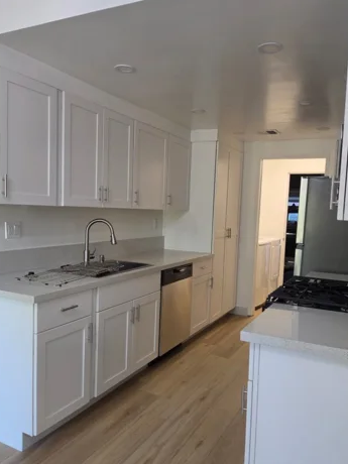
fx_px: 375
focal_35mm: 28
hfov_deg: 49.7
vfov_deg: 63.4
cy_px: 242
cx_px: 181
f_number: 1.4
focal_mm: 6.5
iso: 100
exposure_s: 1/120
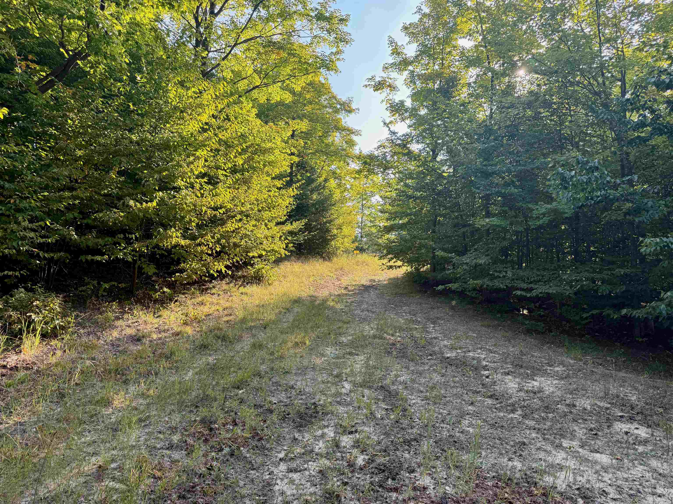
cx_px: 336
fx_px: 467
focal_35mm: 24
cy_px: 252
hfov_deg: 71.6
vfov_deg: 56.8
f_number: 1.78
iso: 100
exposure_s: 1/683
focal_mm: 6.76
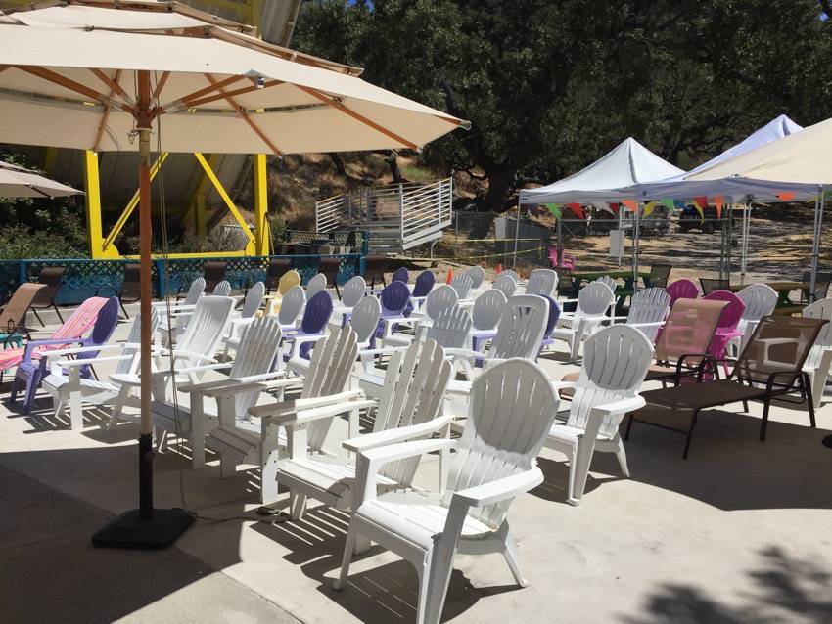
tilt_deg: -4.0
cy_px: 312
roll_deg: -0.3
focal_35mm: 29
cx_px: 416
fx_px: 697
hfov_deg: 61.6
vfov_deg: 48.2
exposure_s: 1/4405
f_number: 2.2
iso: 32
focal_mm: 4.15
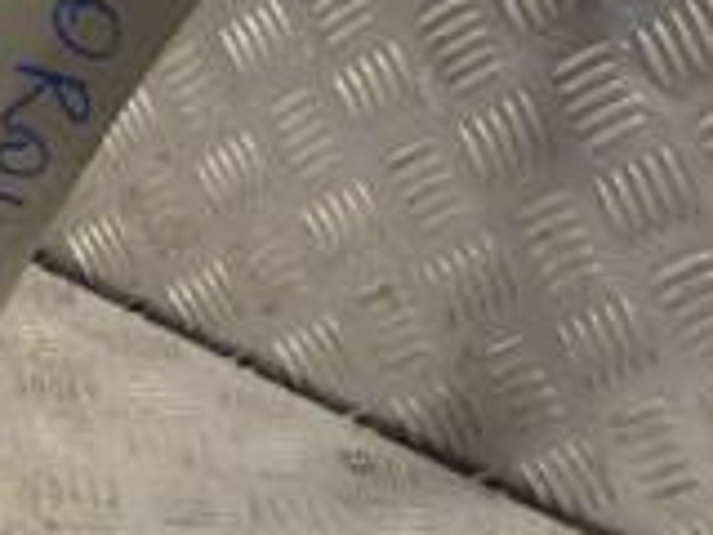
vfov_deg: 12.3
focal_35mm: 119
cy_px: 36
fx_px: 2451
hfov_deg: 14.8
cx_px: -495
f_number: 4
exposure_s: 1/30
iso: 100
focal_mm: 22
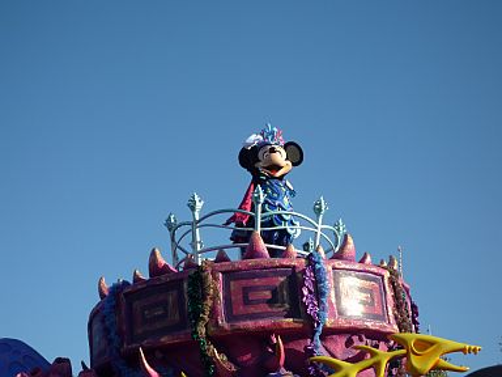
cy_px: 188
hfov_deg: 26.0
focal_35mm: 75
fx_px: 1088
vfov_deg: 19.6
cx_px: 251
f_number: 4.9
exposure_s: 1/400
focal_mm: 13.2
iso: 80
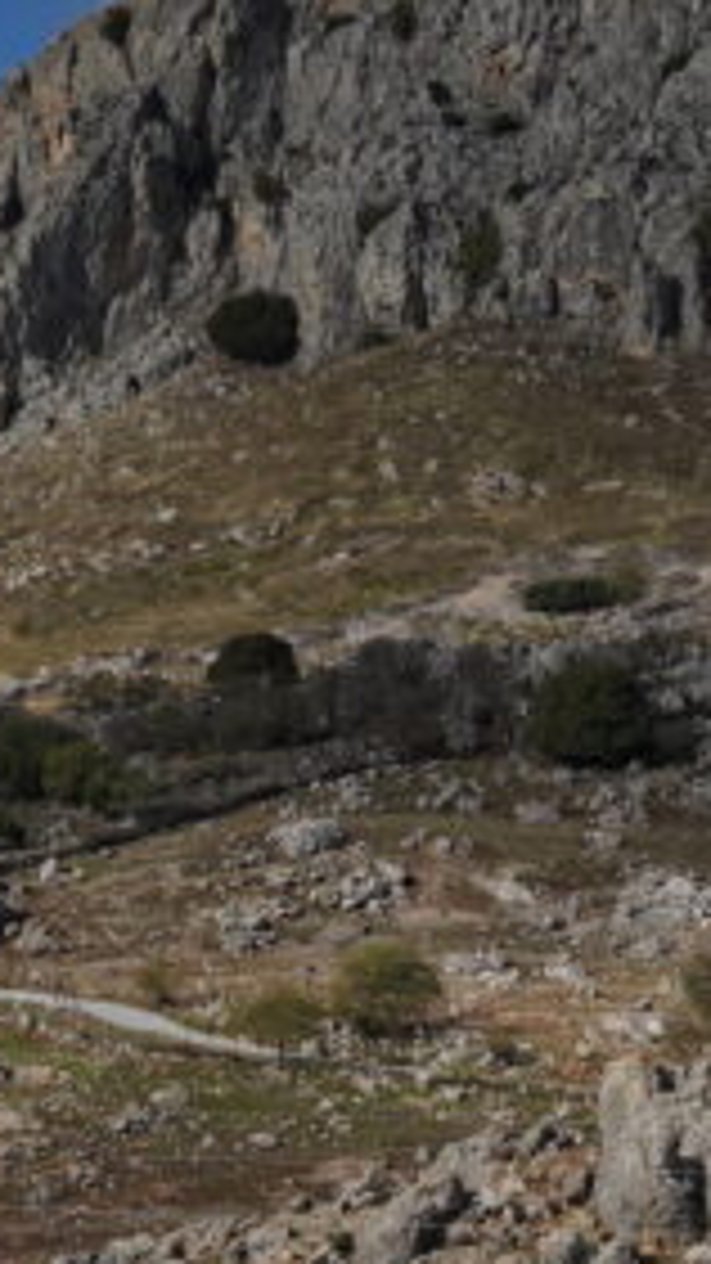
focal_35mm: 179
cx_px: 724
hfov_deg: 6.8
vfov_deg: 12.0
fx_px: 6001
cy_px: 1023
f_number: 5.6
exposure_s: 1/8000
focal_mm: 47
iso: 1250
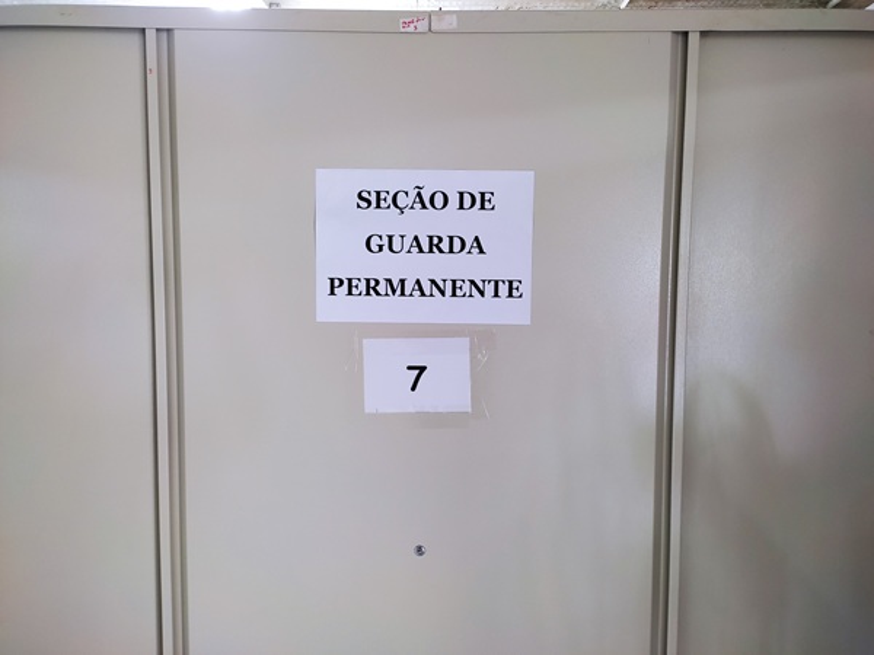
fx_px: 656
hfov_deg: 67.3
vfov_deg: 53.1
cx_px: 437
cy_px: 328
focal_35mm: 26
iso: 422
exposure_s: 1/30
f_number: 1.79
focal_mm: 4.74
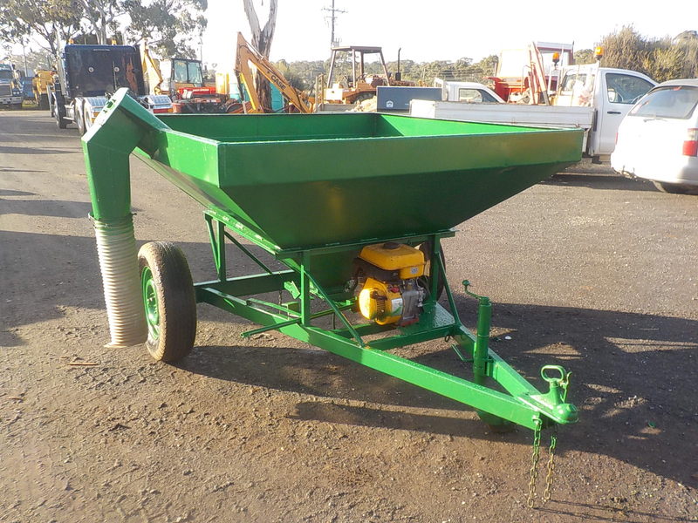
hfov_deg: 60.0
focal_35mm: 30
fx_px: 605
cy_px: 262
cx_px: 349
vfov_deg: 46.8
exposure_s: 1/250
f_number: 3.3
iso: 125
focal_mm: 4.1
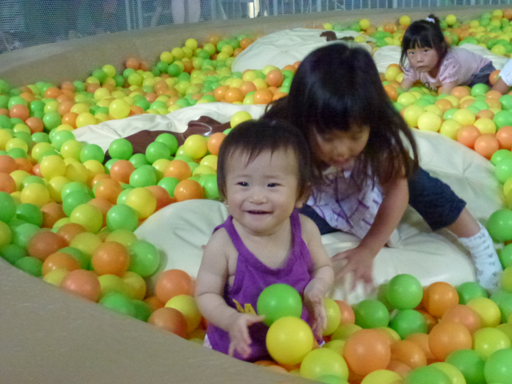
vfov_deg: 28.0
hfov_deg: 36.8
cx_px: 256
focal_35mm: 52
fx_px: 769
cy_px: 192
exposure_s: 1/100
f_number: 4.3
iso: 1600
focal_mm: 9.4
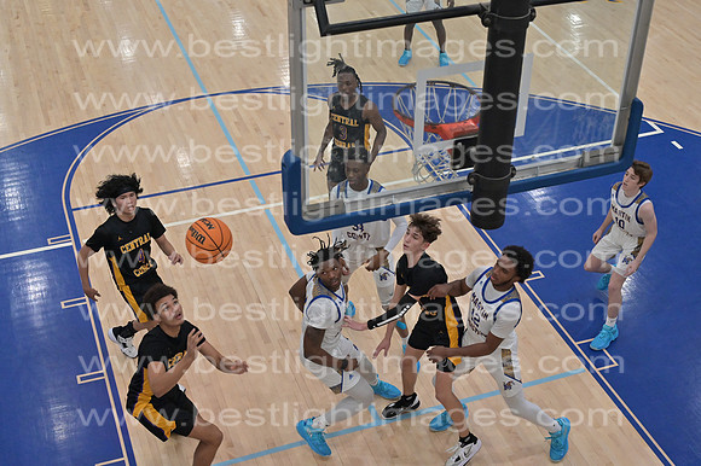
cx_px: 350
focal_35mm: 50
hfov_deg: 39.6
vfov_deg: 27.0
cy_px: 233
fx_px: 973
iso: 5000
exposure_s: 1/800
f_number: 4
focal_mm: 50
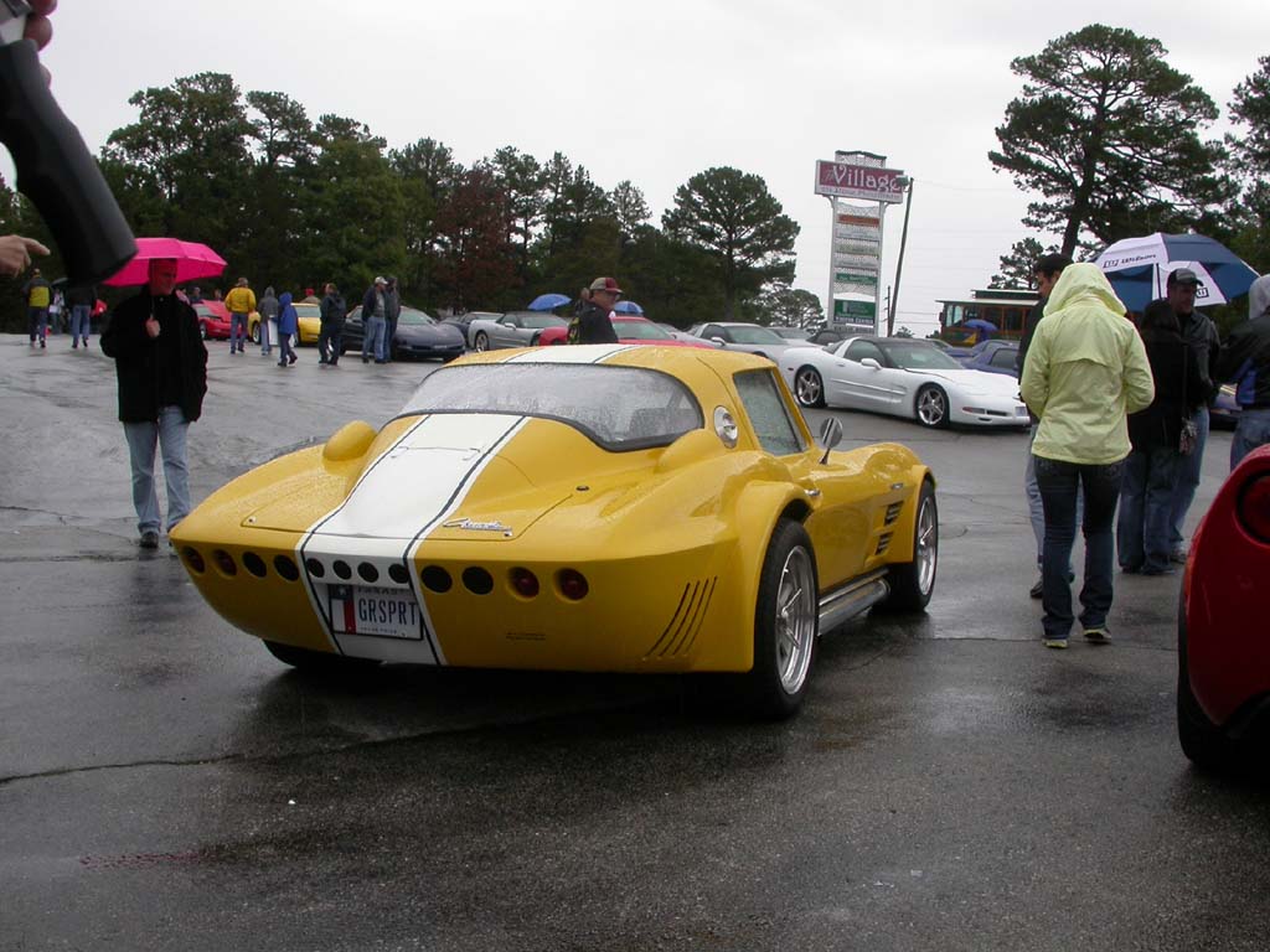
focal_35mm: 38
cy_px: 476
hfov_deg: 49.0
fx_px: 1394
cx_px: 635
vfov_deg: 37.7
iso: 100
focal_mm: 7.85
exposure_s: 1/237
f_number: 6.7
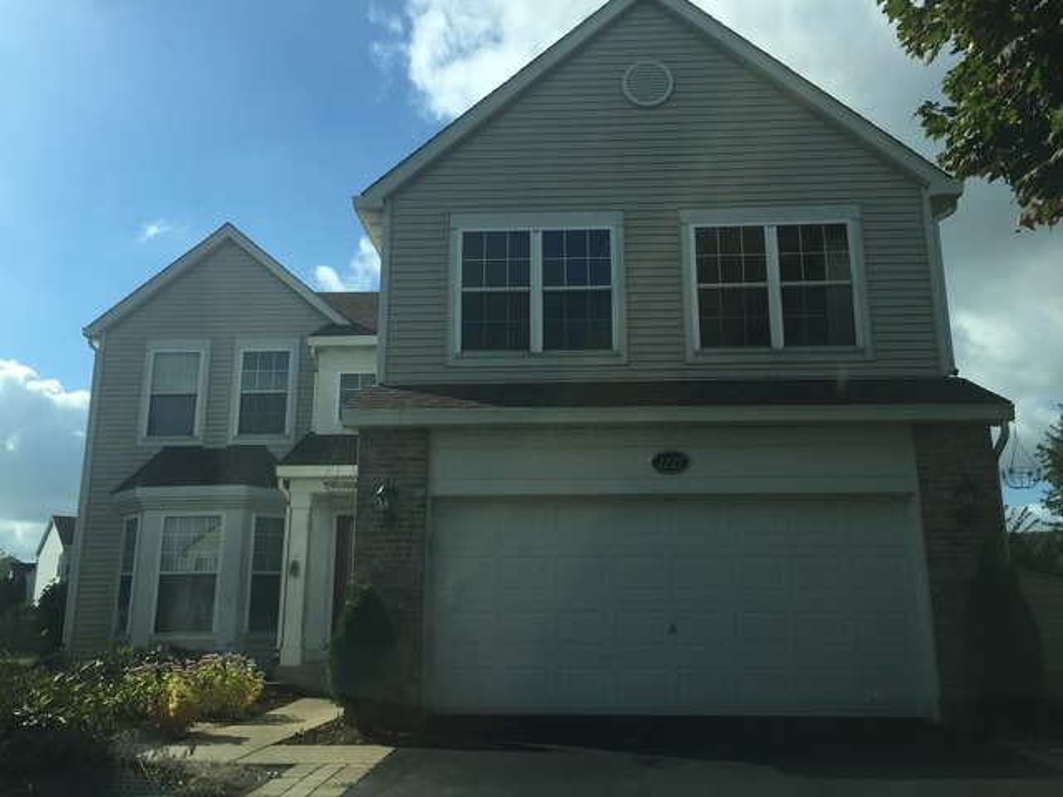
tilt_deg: +12.3
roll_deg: -0.9
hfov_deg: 61.7
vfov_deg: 48.2
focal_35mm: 29
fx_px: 891
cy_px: 398
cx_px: 532
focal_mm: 4.15
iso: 32
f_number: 2.2
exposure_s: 1/1883
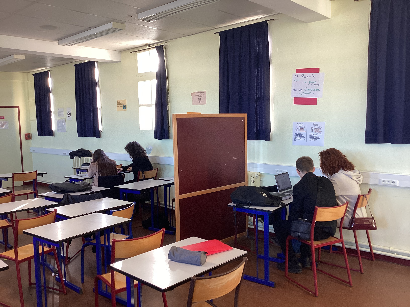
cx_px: 205
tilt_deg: -3.6
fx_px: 367
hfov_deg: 58.4
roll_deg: +1.0
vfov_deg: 45.4
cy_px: 154
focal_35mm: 31
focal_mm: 3.3
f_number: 2.4
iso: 80
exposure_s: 1/50
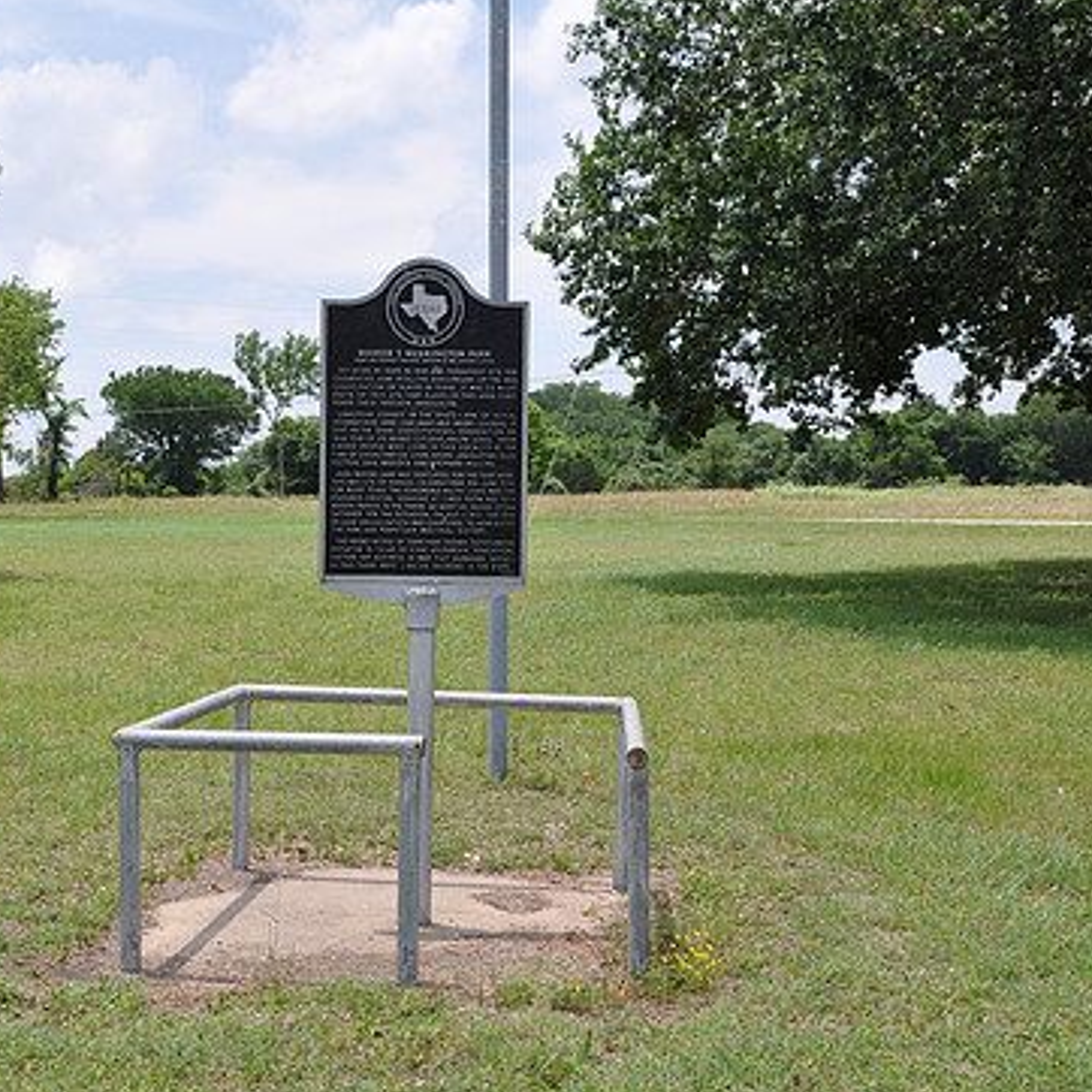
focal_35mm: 49
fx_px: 1749
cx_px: 443
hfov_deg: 34.6
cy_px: 544
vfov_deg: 34.7
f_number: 8
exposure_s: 1/250
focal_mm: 24
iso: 200
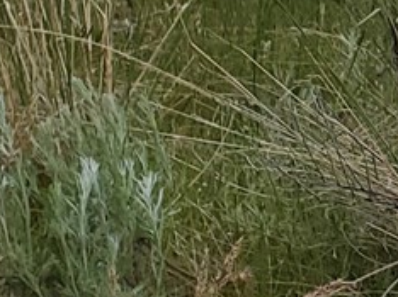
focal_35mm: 178
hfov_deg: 10.7
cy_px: -97
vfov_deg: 8.2
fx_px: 2044
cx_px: 631
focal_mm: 4.3
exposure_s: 1/1199
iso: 50
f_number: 2.4
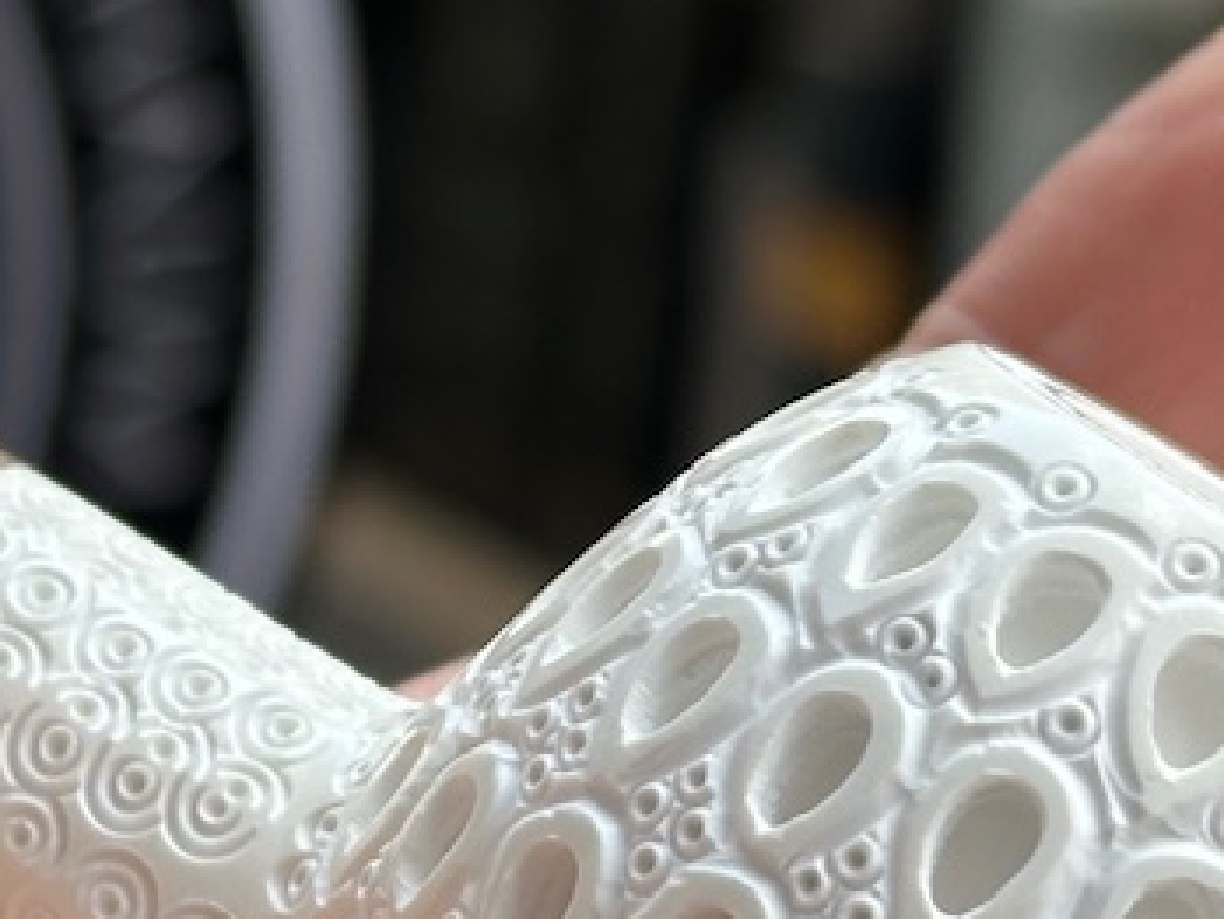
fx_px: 6225
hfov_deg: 11.2
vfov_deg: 8.4
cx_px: 147
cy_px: 452
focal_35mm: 176
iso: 64
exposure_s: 1/1073
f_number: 1.78
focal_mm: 6.86
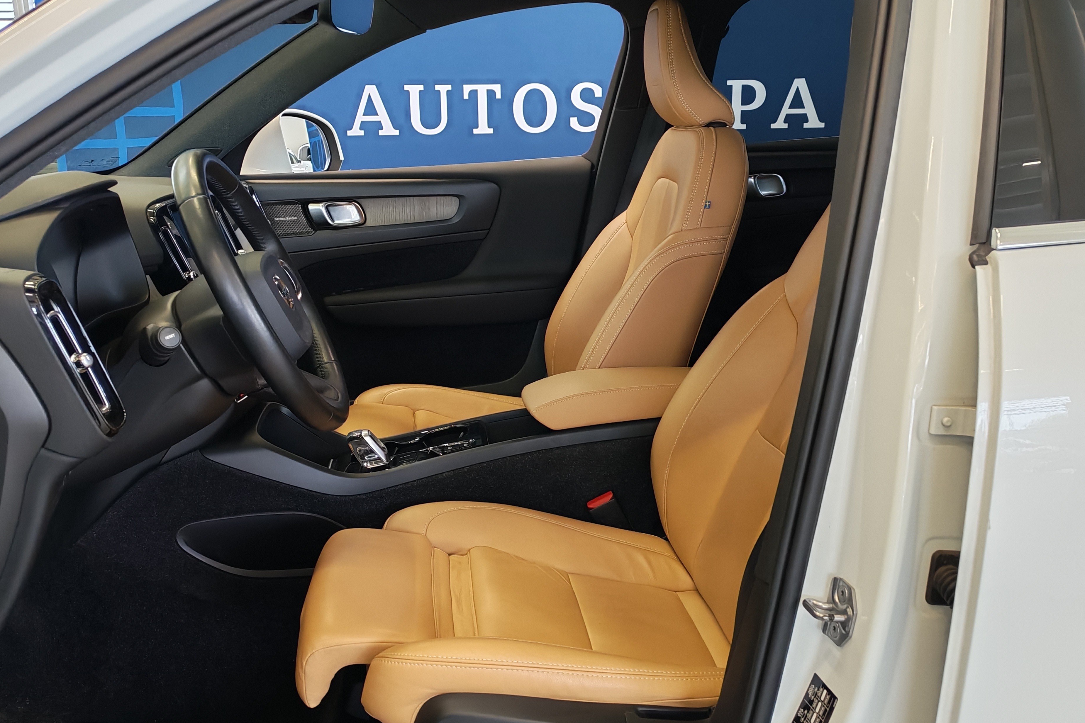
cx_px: 495
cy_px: 414
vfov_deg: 35.0
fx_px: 1145
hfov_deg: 50.6
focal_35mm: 38
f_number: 1.9
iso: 262
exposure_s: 1/100
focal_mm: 6.12
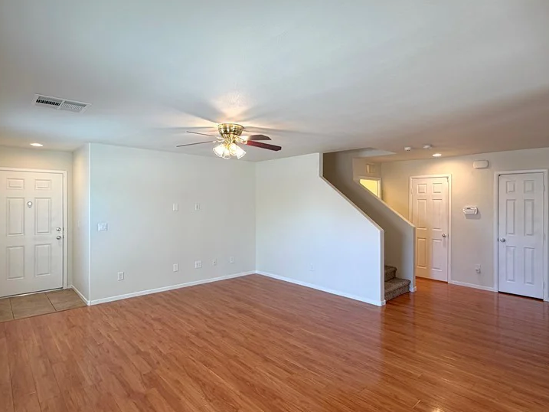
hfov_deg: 81.7
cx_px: 289
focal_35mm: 20
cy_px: 202
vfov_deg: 66.0
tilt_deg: -1.0
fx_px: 317
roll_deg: +0.8
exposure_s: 1/120
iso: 125
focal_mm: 2.22
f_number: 2.2
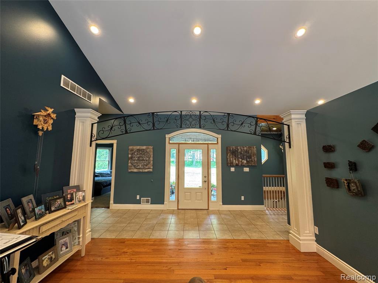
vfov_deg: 85.7
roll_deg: +0.2
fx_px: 153
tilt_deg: +6.7
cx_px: 189
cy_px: 142
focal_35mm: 14
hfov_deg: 102.1
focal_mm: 2.22
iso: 160
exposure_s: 1/60
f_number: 2.2
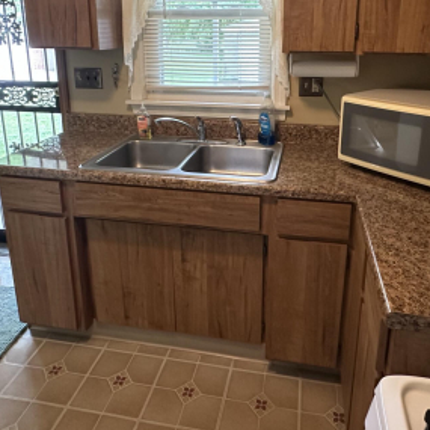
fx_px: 408
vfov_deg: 54.3
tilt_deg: -15.0
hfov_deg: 55.5
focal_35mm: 29
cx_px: 238
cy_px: 136
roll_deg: -1.1
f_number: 2.2
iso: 320
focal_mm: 2.22
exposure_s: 1/60
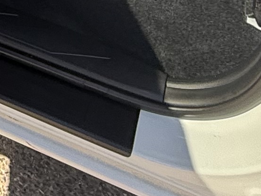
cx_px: -189
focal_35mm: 102
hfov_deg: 16.5
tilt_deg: -23.6
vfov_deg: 11.5
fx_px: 769
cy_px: -299
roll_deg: +1.8
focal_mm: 2.22
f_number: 2.2
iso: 64
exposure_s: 1/265
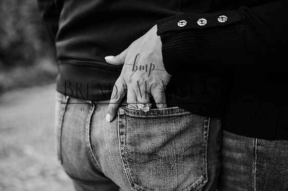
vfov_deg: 37.8
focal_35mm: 35
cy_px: 96
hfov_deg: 54.5
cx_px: 144
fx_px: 280
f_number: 1.8
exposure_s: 1/500
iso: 400
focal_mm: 35
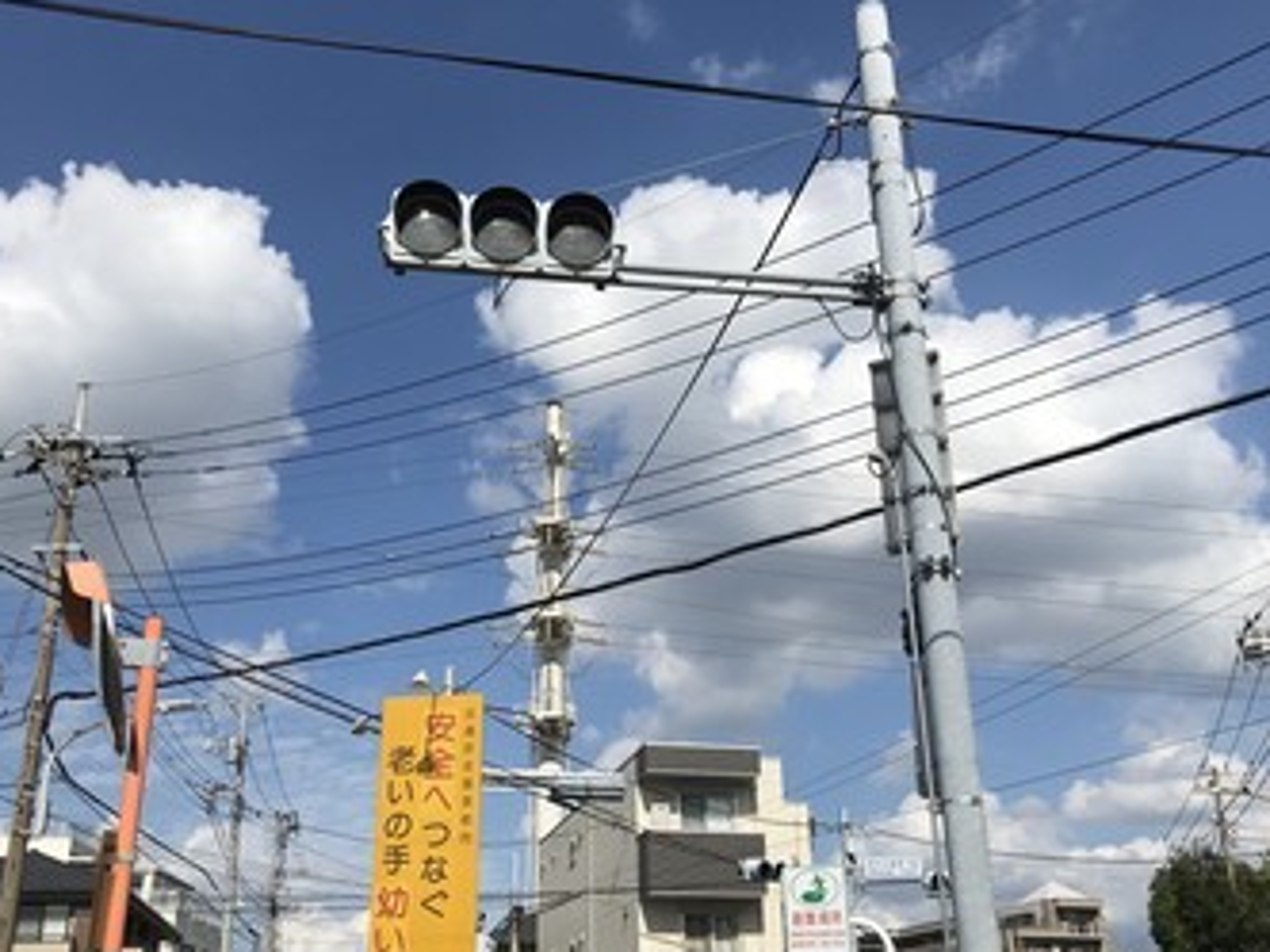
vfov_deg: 37.7
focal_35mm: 38
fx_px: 1394
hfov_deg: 49.0
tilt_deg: +25.1
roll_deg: +1.4
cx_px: 662
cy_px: 459
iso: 25
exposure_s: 1/5051
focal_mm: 3.99
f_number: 1.8
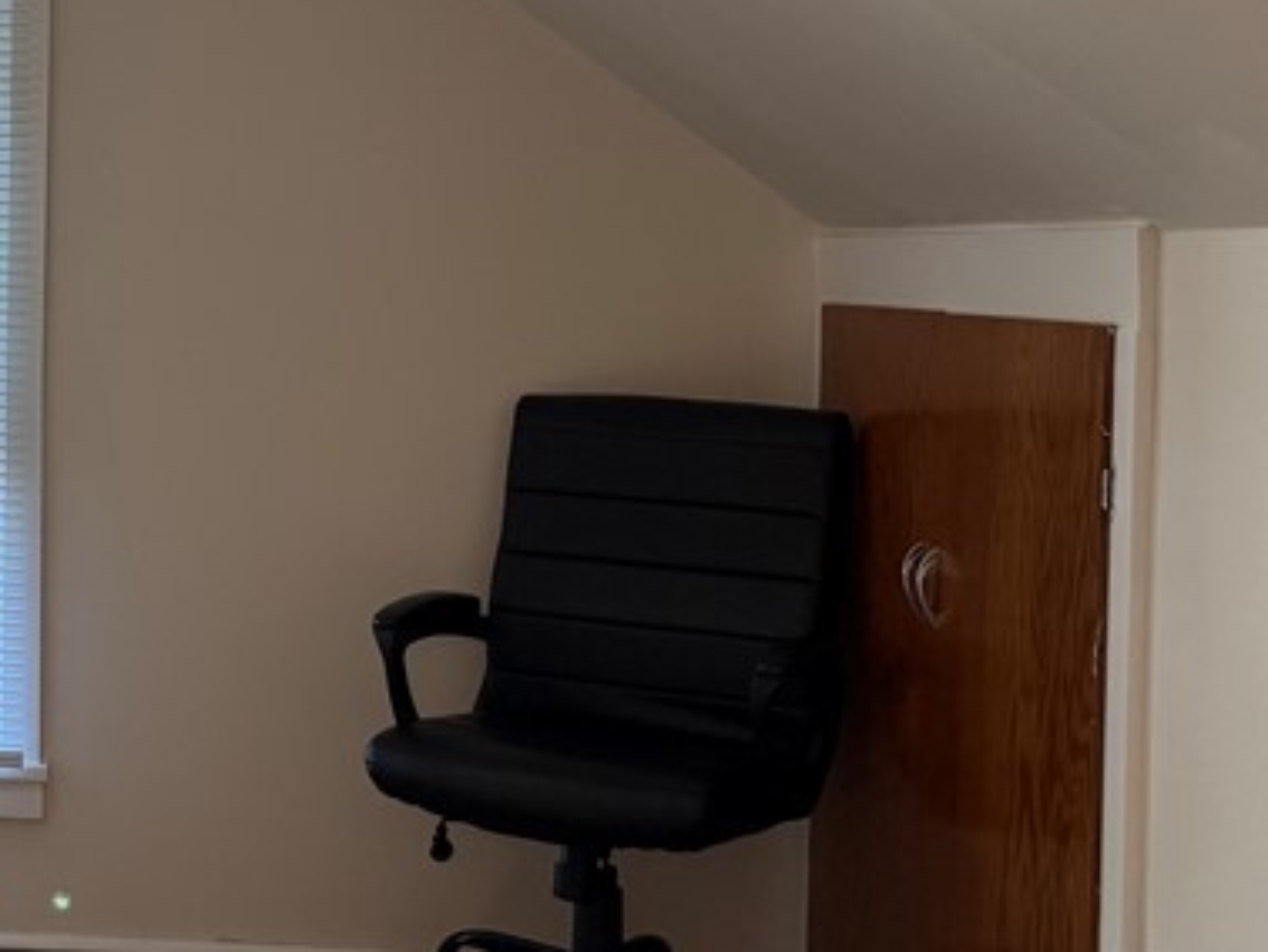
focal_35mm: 65
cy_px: 335
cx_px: -144
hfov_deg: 27.2
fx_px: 2382
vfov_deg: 22.5
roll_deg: +0.0
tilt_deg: -1.4
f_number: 1.78
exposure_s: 1/120
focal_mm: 6.76
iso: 250
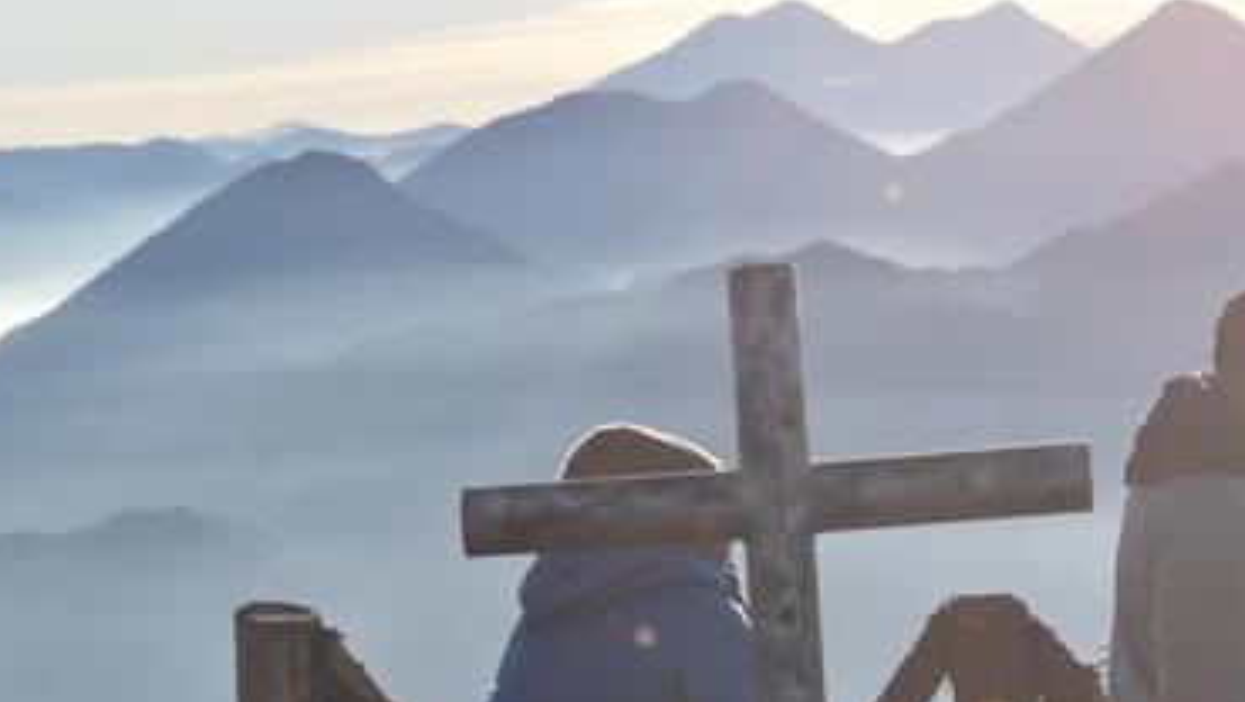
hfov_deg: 14.4
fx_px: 4921
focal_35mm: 149
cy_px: 422
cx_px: 749
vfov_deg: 8.2
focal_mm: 70
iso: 1250
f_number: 11
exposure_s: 1/2000
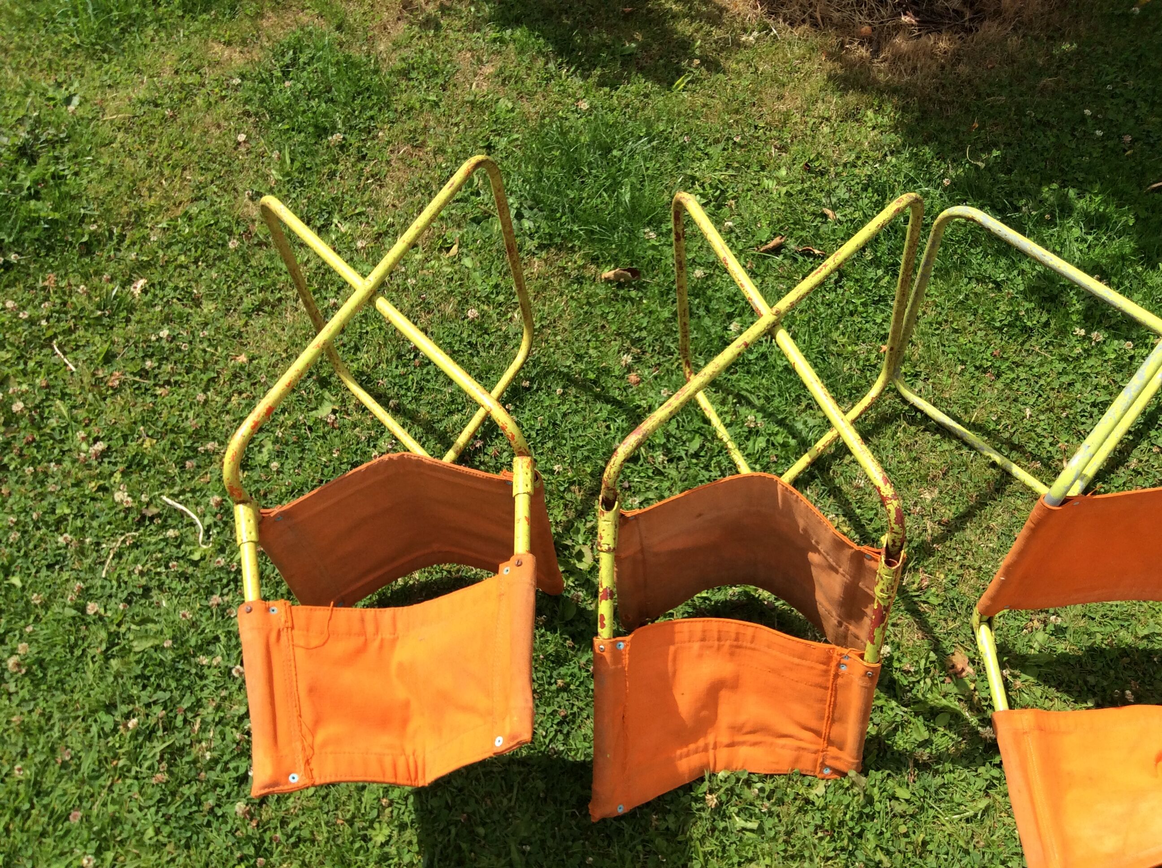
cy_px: 434
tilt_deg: -48.7
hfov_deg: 56.9
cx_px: 581
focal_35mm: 32
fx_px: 1073
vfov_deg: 44.1
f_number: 2.4
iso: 32
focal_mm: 3.3
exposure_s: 1/1590
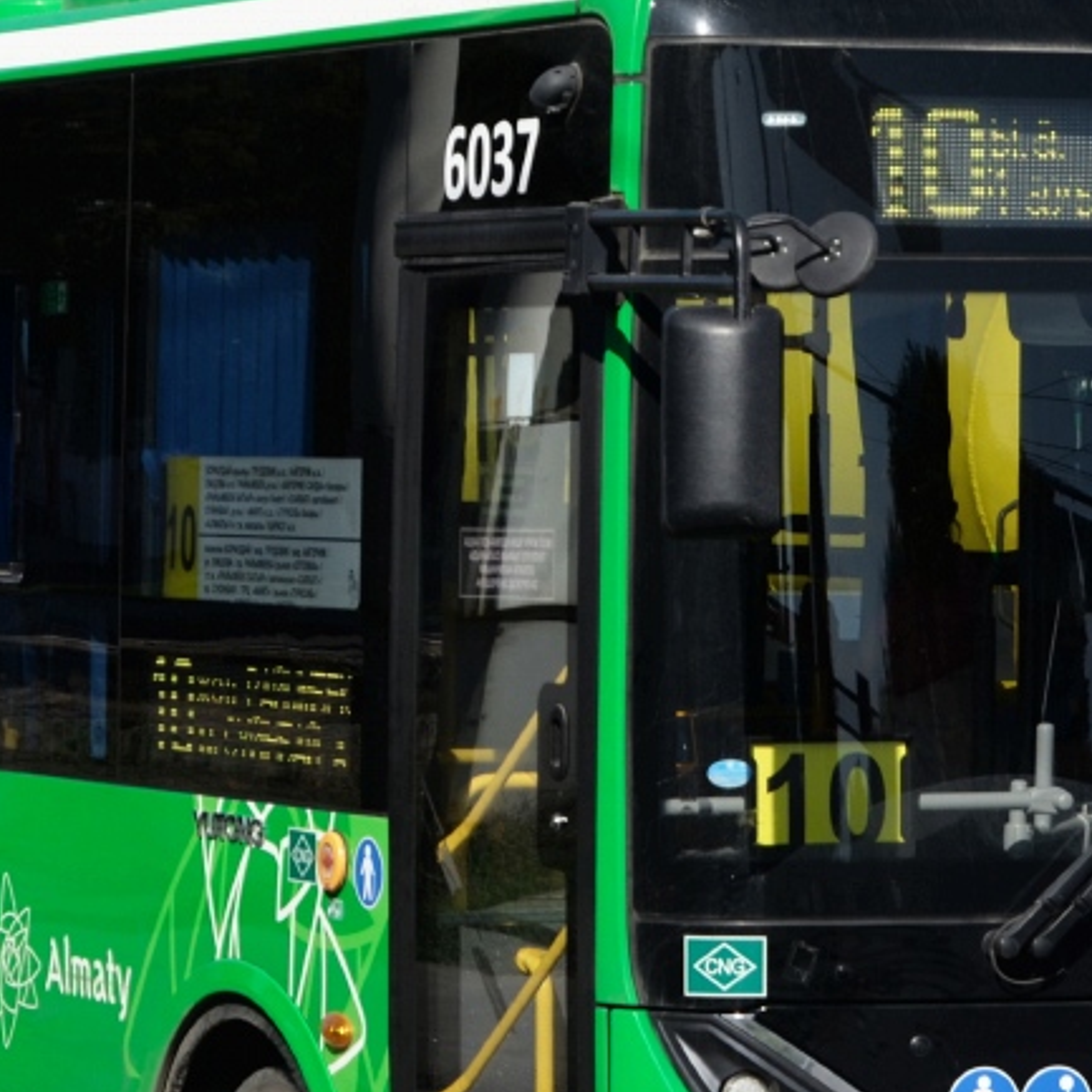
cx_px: 570
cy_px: 516
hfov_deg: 8.3
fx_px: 7505
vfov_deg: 8.3
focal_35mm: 210
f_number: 5.6
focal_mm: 55
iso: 200
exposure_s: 1/1000
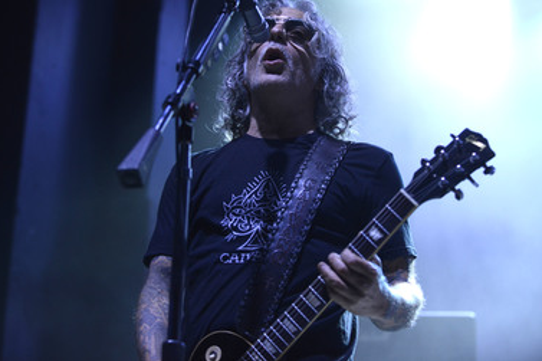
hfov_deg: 20.8
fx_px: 1475
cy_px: 147
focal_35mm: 98
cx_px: 293
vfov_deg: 13.9
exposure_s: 1/250
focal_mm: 82
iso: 1600
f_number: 2.8
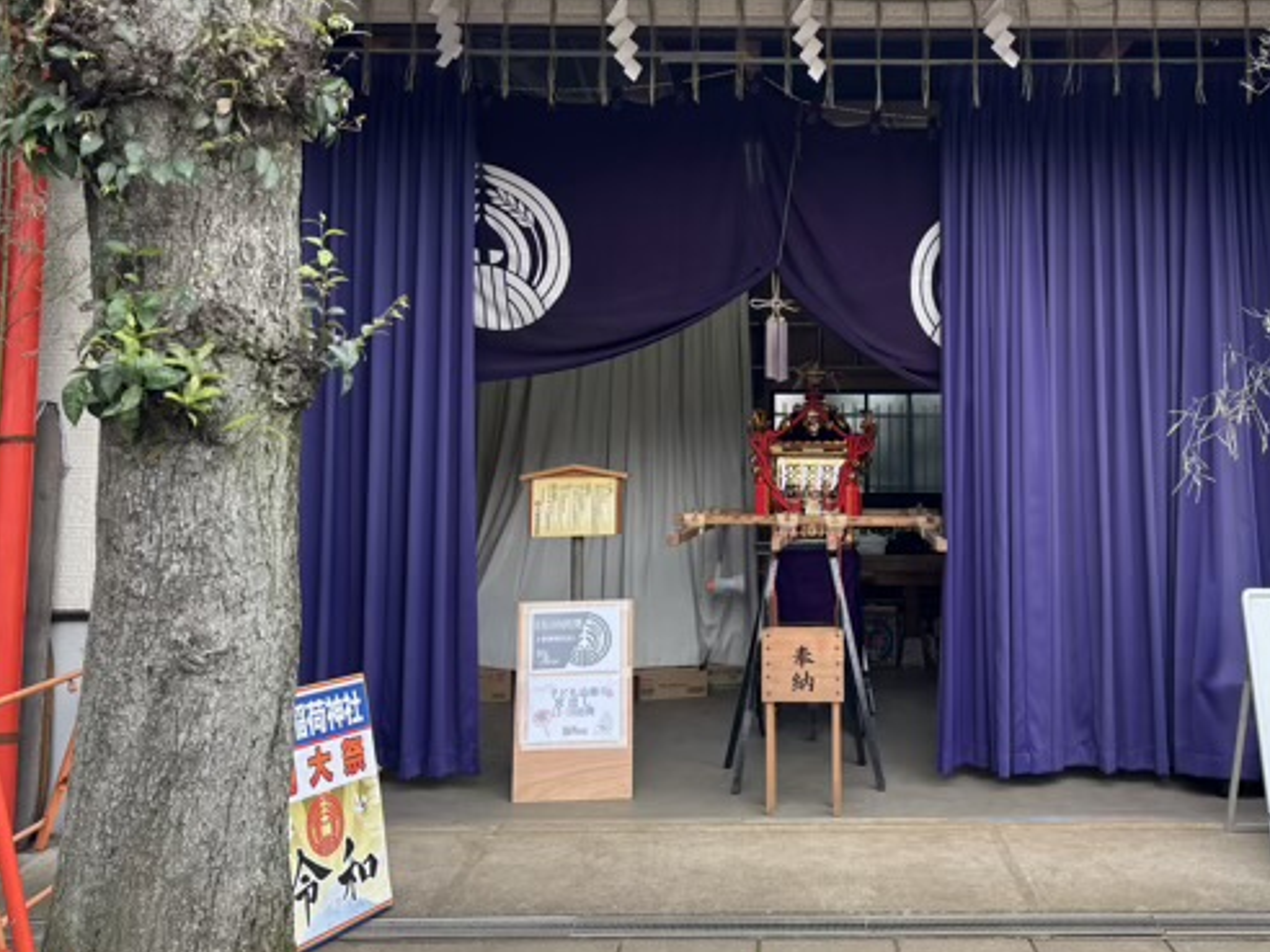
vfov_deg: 38.4
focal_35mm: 37
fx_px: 1357
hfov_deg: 49.7
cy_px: 344
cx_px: 777
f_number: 1.6
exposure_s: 1/351
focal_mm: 5.96
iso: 50
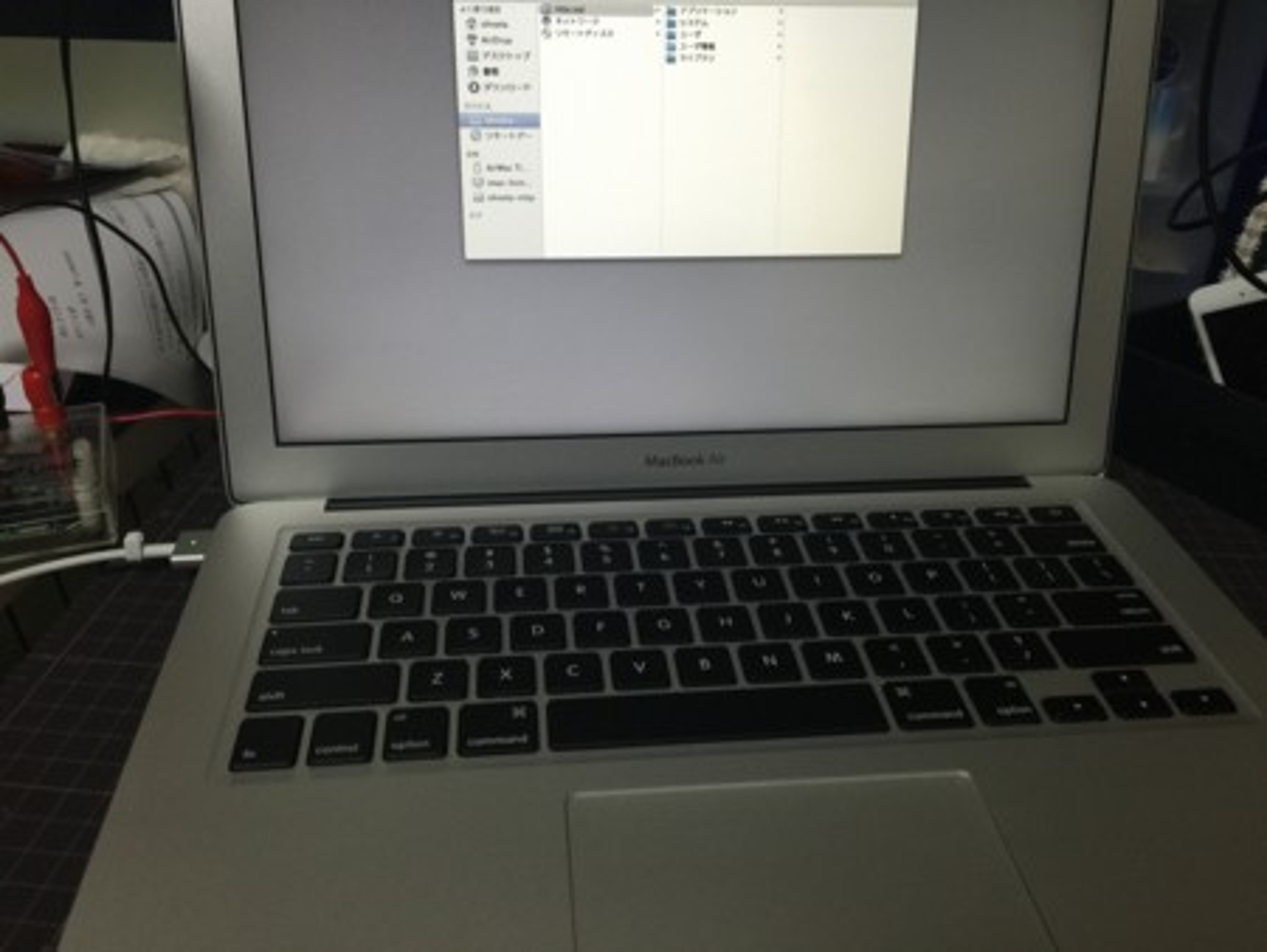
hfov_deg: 61.6
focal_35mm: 29
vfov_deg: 48.3
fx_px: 1062
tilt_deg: -28.8
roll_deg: +0.7
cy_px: 476
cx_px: 634
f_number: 2.2
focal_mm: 4.15
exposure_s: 1/30
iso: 50
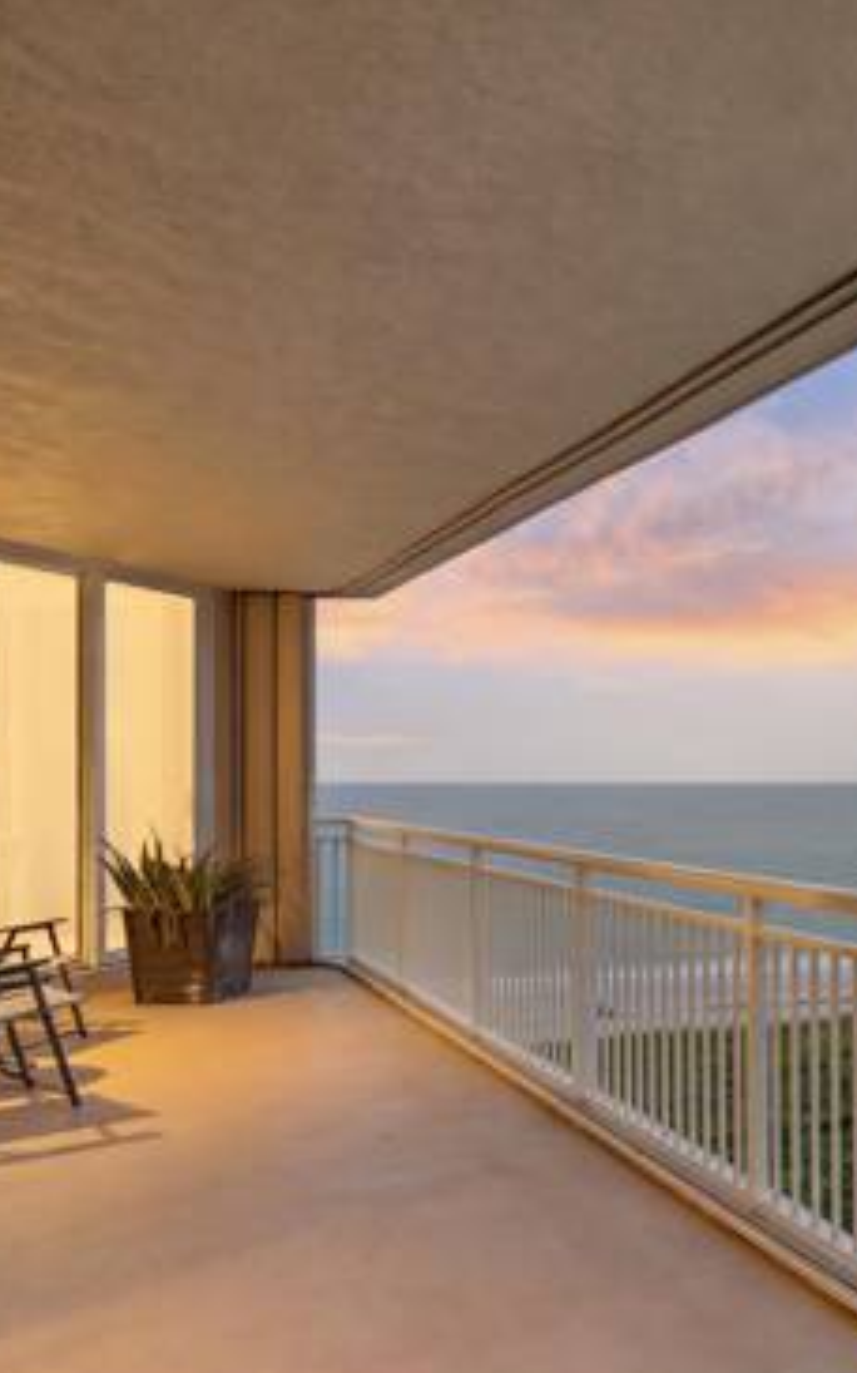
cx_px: 1094
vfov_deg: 72.2
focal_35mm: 25
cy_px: 786
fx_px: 935
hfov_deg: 35.3
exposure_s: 1/250
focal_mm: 14
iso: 250
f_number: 9
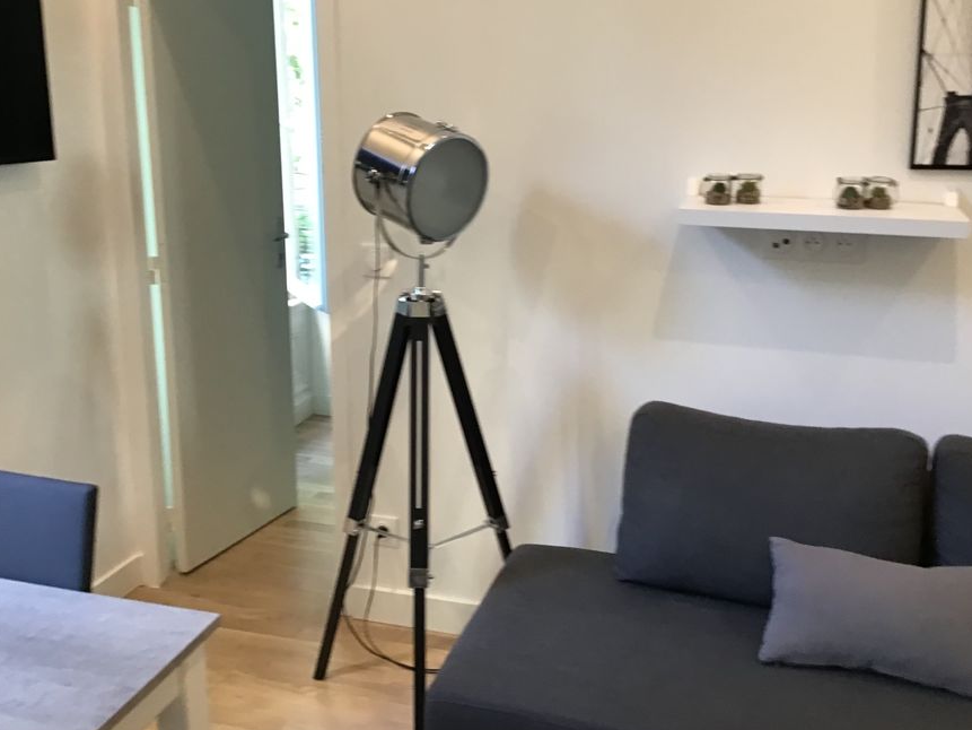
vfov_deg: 39.6
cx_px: 484
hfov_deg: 51.3
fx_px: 1011
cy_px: 314
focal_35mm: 36
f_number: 2.4
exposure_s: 1/33
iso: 125
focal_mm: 3.3
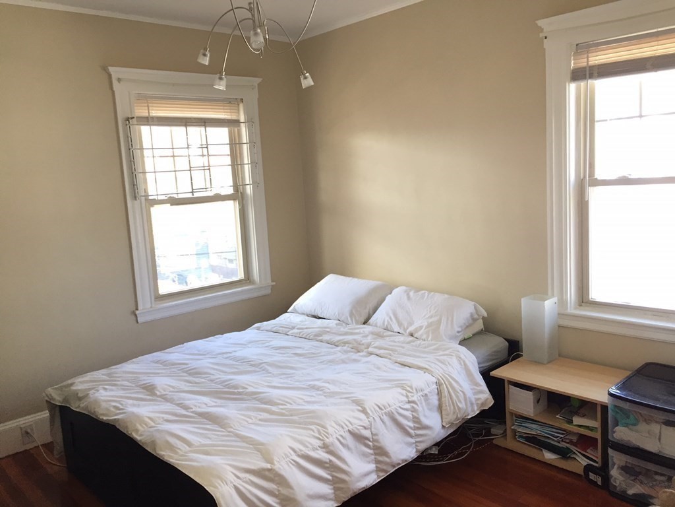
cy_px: 254
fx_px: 565
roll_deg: +3.5
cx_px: 338
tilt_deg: -7.9
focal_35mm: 29
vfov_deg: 48.2
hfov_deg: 61.7
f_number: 2.2
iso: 40
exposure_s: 1/30
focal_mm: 4.15
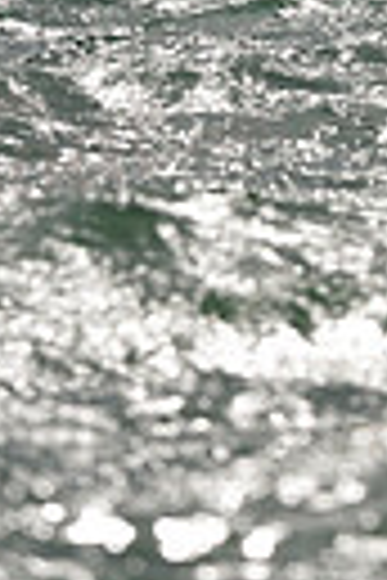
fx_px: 21719
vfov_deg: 1.5
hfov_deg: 1.0
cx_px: 520
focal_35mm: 1347
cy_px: -567
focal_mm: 300
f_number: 8
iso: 280
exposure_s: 1/2000
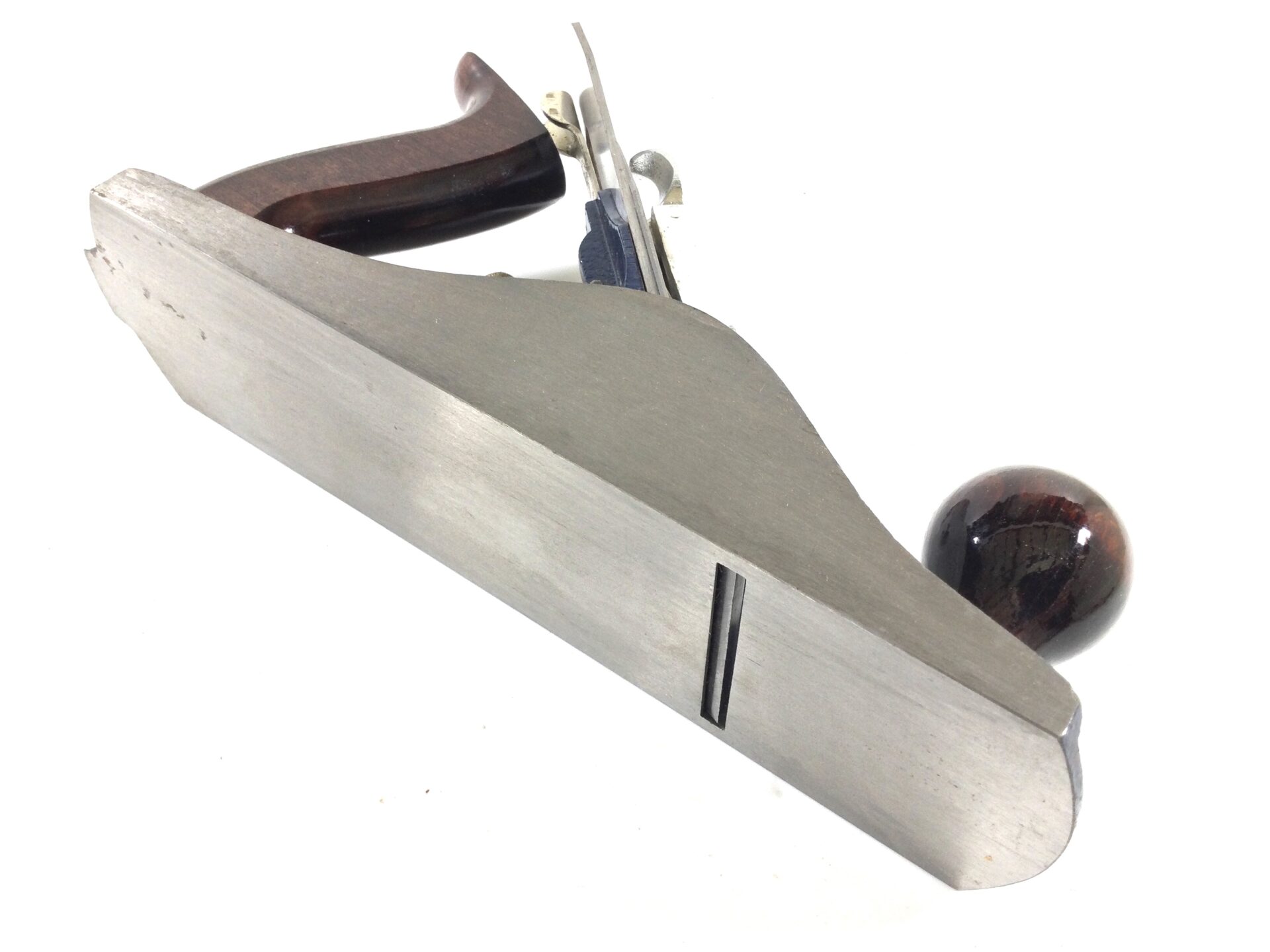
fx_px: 1137
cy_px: 476
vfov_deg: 45.4
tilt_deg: -52.2
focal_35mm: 31
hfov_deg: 58.4
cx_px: 635
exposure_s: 1/50
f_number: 2.4
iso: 25
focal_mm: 3.3
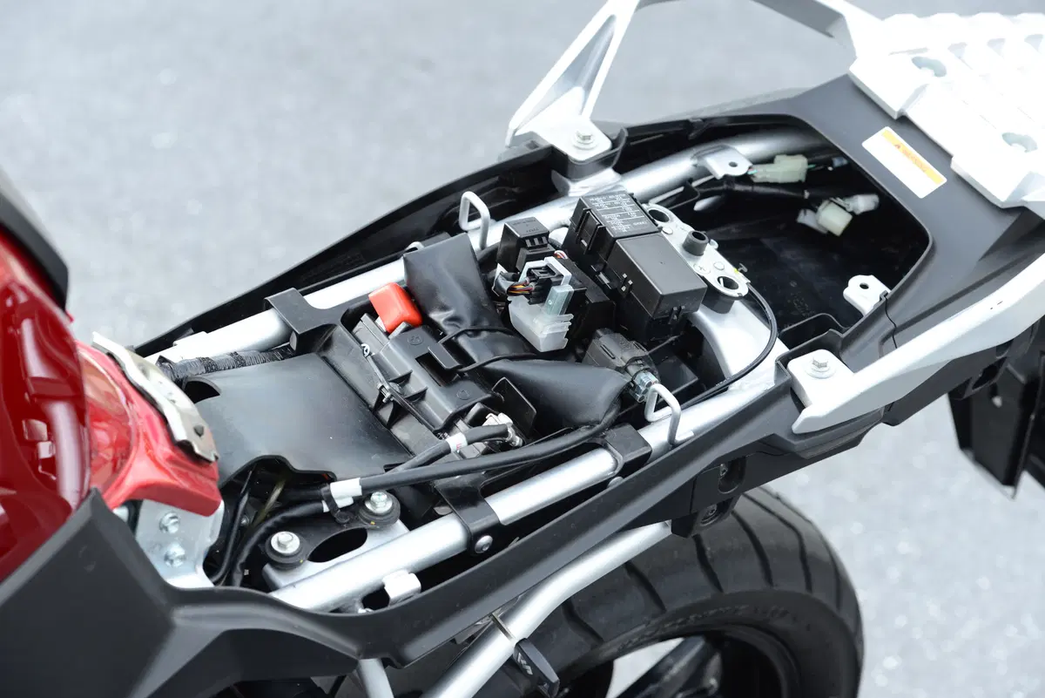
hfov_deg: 19.4
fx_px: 3049
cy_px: 349
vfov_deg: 13.1
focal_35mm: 105
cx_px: 522
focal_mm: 105
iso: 200
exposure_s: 1/125
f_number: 5.6
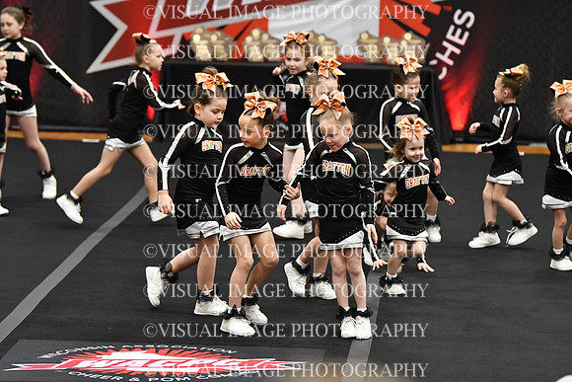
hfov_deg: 11.8
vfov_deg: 7.9
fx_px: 2765
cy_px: 191
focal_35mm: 174
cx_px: 286
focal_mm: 116
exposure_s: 1/800
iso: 5000
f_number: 2.8
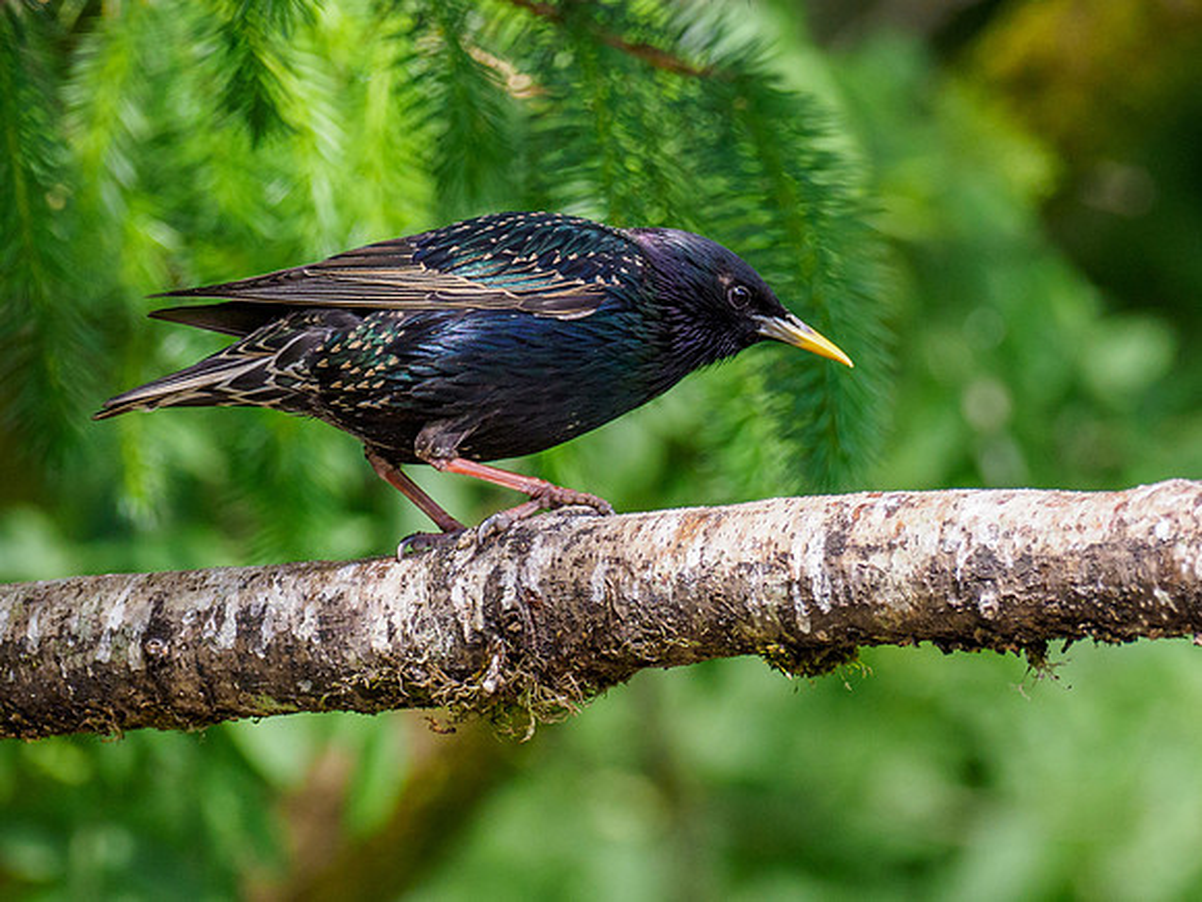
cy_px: 261
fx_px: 36451
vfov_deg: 1.4
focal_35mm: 1050
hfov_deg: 1.9
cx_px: 686
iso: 800
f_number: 4.5
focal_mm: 300
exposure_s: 1/1000
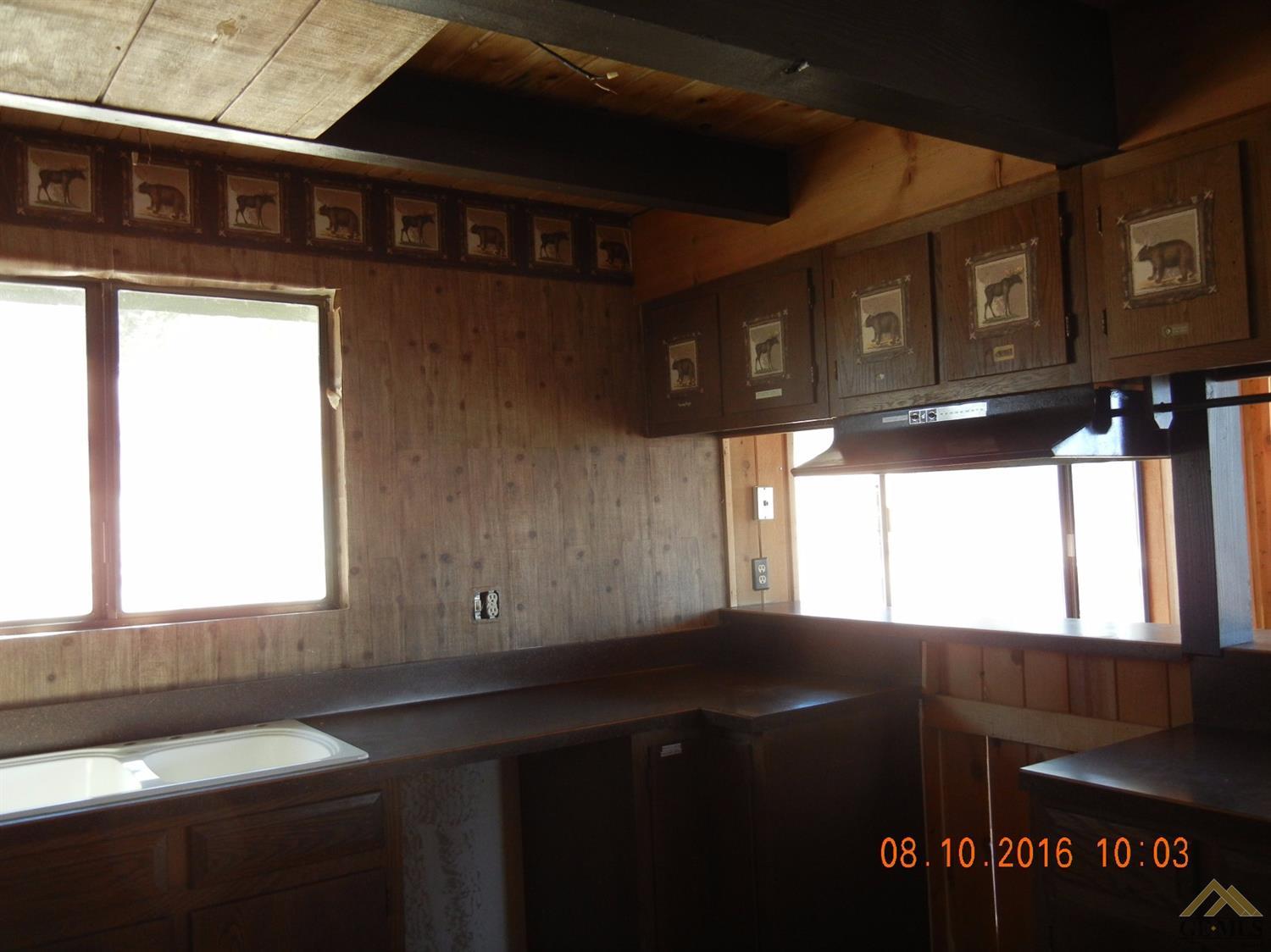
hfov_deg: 60.0
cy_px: 476
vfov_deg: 46.8
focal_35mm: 30
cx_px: 636
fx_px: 1101
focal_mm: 5.4
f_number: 3.5
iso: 222
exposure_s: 1/30
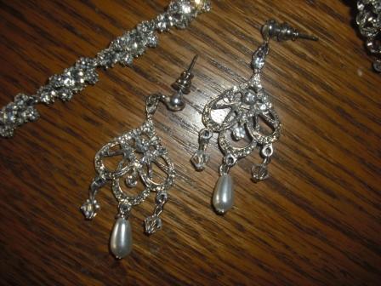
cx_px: 190
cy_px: 143
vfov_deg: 37.7
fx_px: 418
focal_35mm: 38
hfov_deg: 49.0
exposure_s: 1/60
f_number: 5.6
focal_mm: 6.2
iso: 64
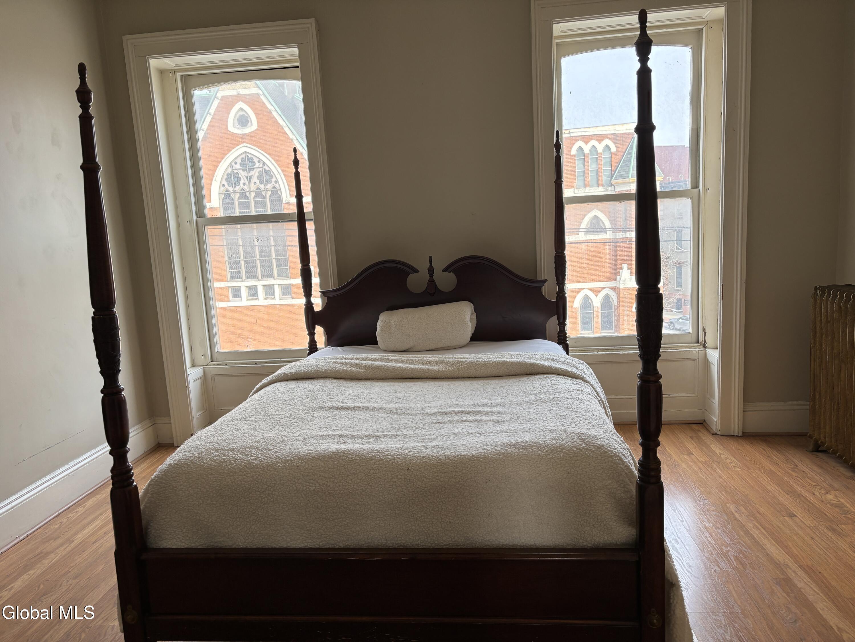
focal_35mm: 26
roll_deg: +3.8
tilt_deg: -10.3
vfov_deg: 53.1
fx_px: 642
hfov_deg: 67.3
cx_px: 428
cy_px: 321
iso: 64
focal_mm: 5.96
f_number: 1.6
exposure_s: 1/163
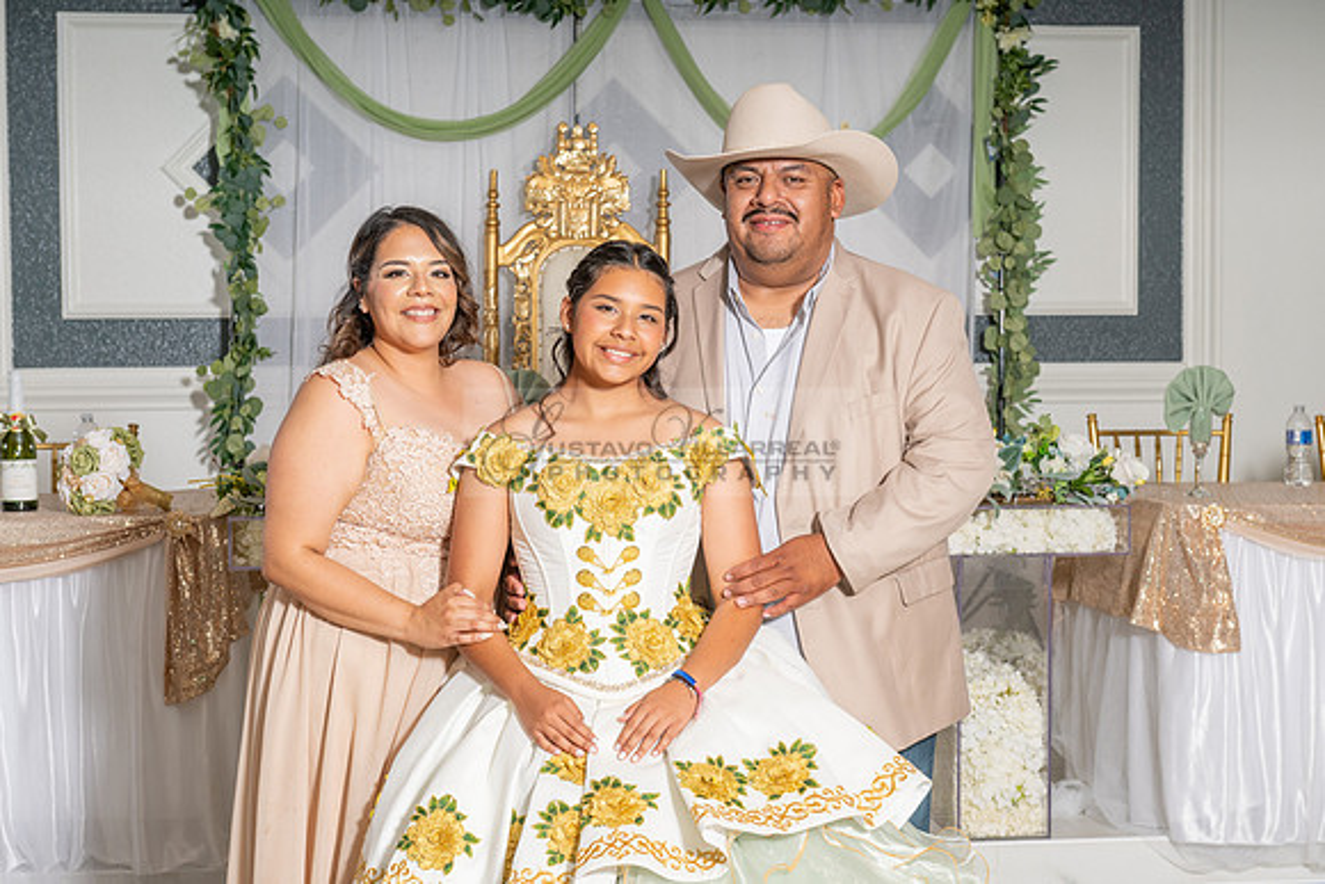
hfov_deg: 29.7
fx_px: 2494
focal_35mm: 68
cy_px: 483
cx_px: 724
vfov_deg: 20.1
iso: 200
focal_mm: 62
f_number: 6.3
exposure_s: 1/200
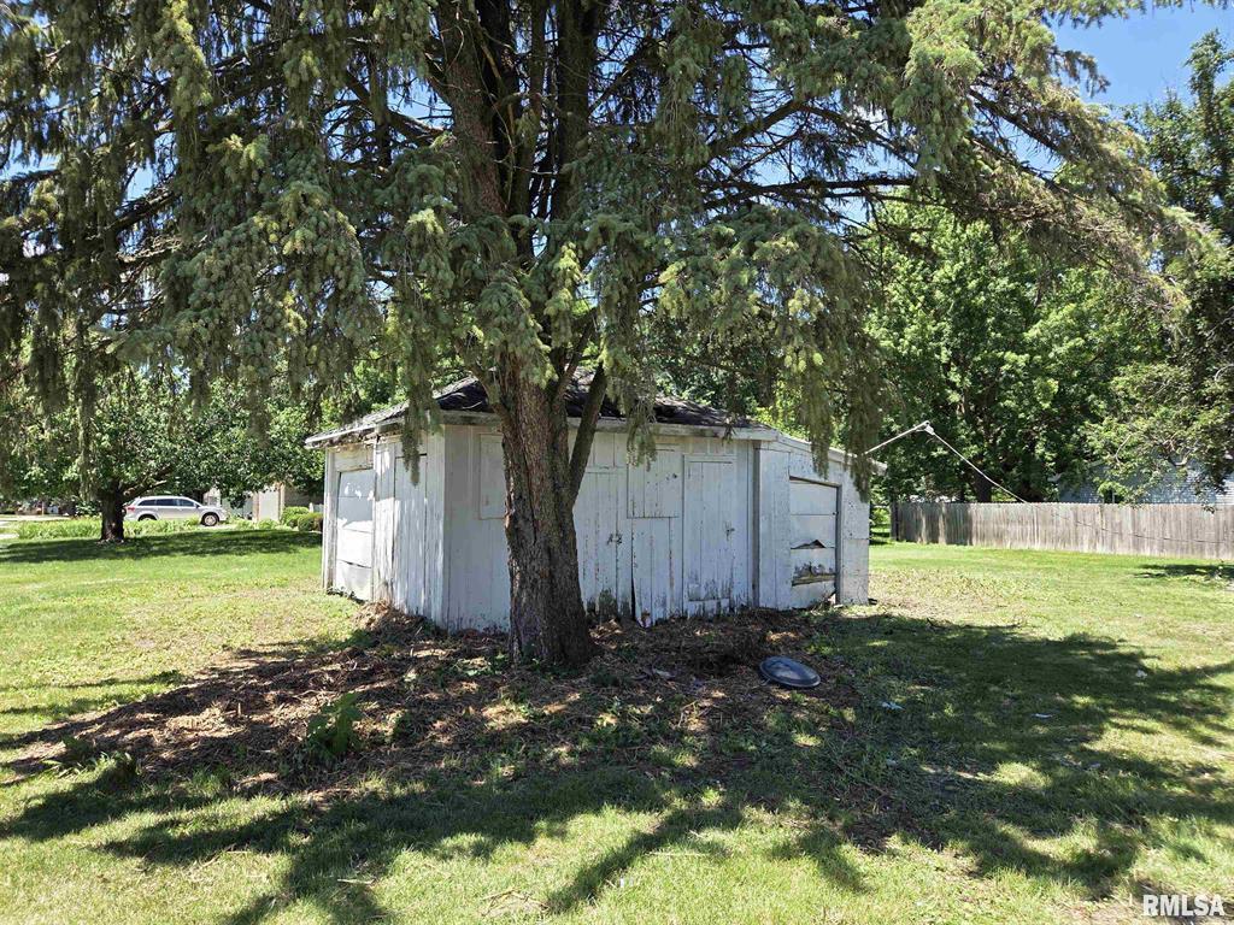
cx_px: 617
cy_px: 462
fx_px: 820
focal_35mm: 23
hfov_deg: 73.9
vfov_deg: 58.9
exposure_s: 1/1050
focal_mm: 5.4
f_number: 1.8
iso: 80
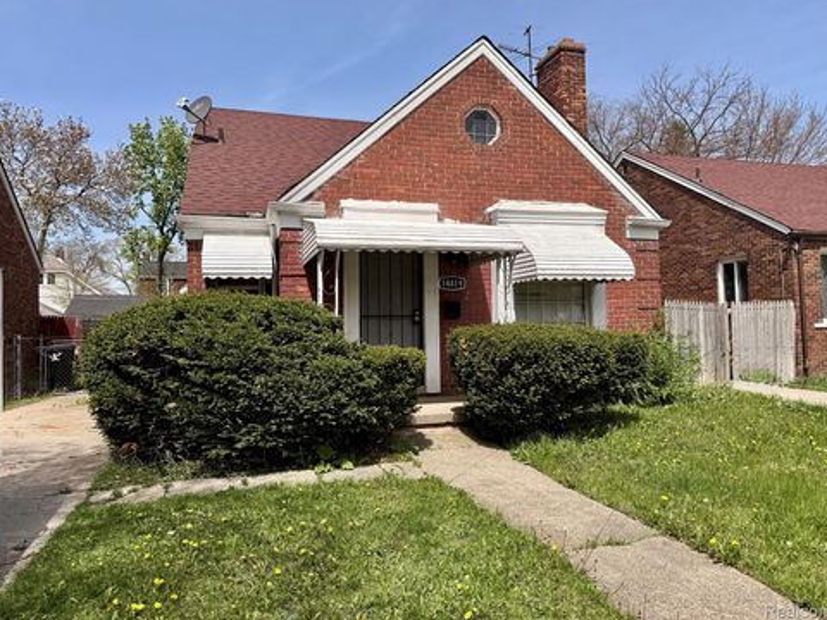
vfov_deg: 54.9
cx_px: 417
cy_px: 301
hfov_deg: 69.4
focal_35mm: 25
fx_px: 597
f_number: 1.78
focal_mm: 6.76
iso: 100
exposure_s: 1/5319
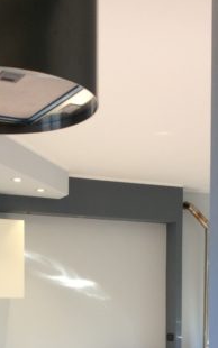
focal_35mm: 73
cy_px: 342
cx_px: 80
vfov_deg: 26.8
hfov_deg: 17.8
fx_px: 693
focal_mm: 3.3
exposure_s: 1/60
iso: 32
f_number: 2.4
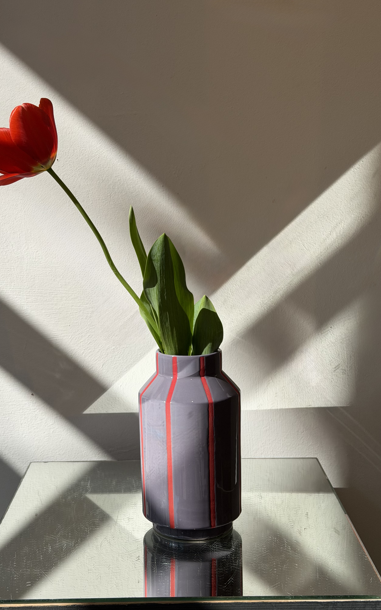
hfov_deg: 25.3
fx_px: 847
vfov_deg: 39.6
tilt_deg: -5.5
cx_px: 169
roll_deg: +1.5
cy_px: 305
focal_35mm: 51
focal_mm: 6.76
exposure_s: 1/4587
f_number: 1.78
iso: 64
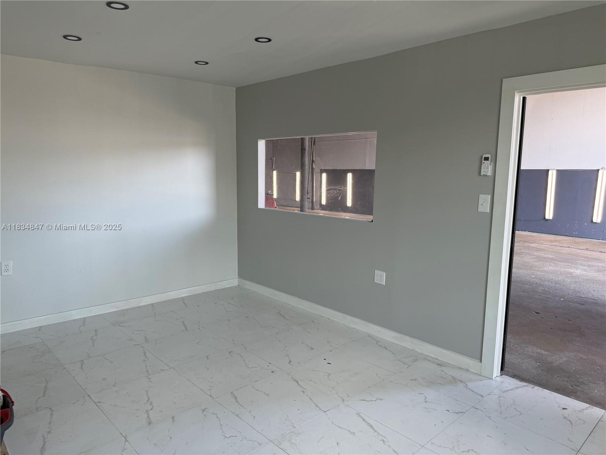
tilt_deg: -7.5
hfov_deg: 71.6
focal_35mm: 24
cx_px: 303
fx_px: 420
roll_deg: -1.1
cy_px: 228
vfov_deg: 56.8
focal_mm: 6.76
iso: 125
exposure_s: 1/234
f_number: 1.78
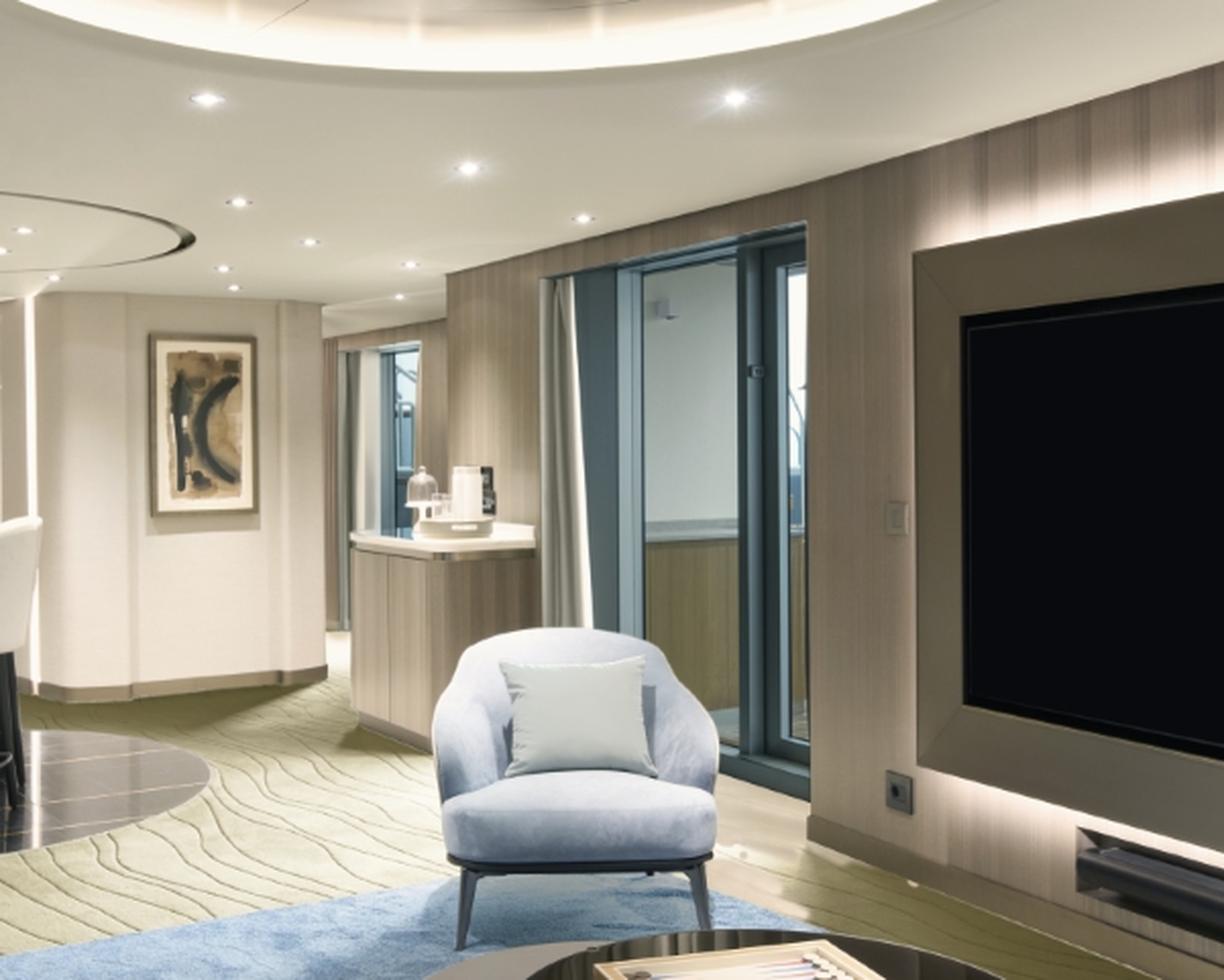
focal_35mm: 43
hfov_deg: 42.7
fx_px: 1558
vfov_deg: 34.9
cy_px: 485
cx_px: 499
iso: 400
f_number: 11
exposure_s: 8
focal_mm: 17
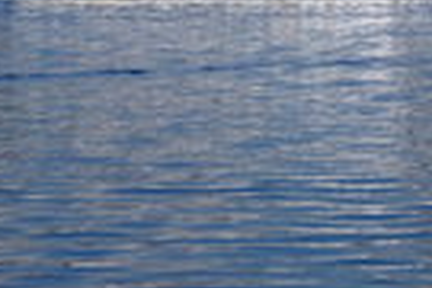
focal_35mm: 327
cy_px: -110
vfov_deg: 4.2
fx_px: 3924
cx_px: 413
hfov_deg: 6.3
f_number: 4
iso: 800
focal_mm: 39.97
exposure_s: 1/16000
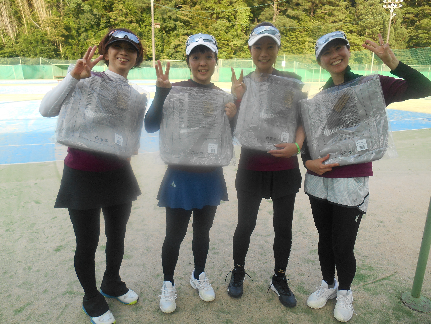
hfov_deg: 67.3
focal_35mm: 26
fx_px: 324
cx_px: 216
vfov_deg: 53.1
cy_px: 162
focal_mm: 4.7
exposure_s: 1/125
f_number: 3.4
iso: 80
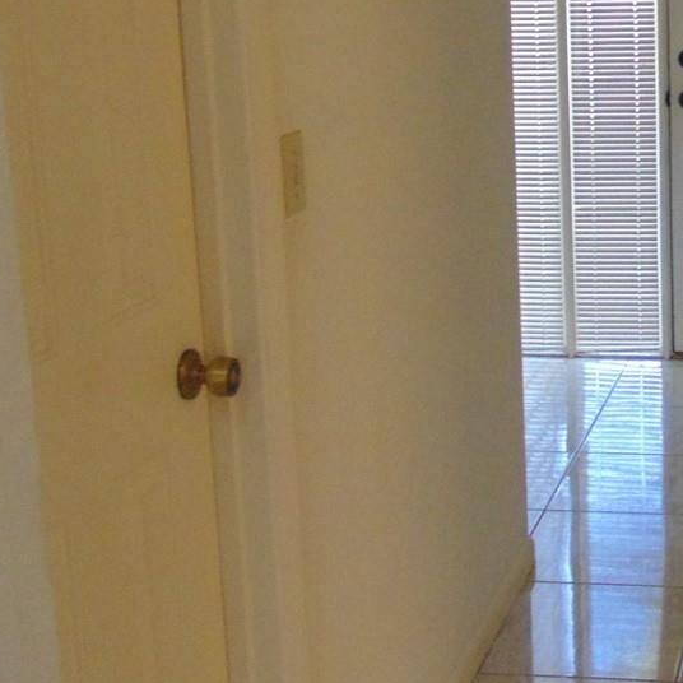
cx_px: 693
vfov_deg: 26.0
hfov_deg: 24.8
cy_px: 248
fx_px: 1473
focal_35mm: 66
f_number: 3
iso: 400
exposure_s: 1/20
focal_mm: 4.5
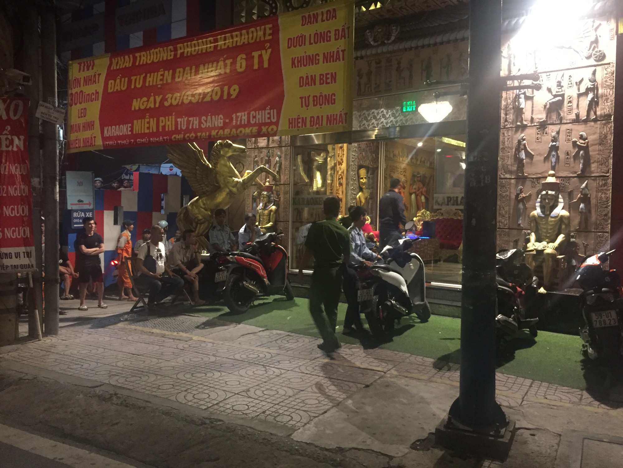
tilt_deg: -2.1
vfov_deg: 48.2
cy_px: 234
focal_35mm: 29
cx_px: 312
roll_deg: -2.8
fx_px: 522
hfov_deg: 61.7
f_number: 2.2
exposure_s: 1/17
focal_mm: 4.15
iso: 500
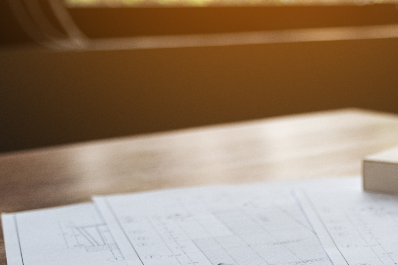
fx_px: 807
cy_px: 259
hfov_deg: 26.5
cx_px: 383
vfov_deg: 18.2
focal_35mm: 73
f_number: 2.8
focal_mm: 21.3
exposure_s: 1/850
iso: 200
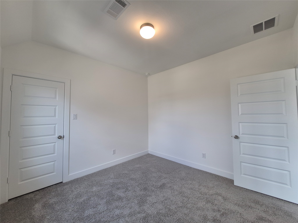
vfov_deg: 89.9
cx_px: 149
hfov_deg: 106.2
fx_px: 112
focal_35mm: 13
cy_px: 112
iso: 80
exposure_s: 1/120
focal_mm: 1.74
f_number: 2.2
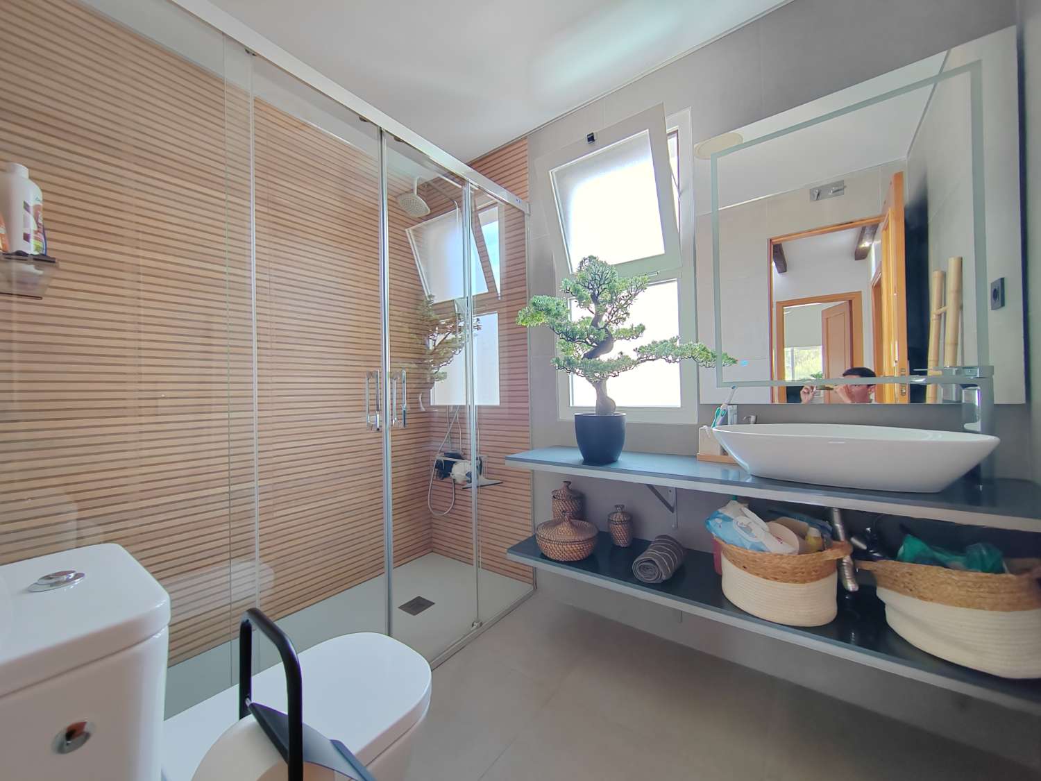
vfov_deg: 89.9
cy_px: 390
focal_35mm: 13
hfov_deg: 106.2
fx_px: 391
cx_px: 520
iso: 400
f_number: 2.2
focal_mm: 2.16
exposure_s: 1/33
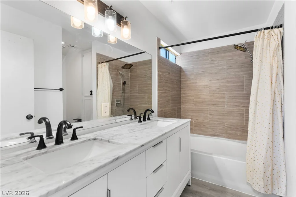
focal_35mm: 17
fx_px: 140
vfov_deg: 70.4
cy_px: 98
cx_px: 148
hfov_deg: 93.3
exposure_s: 1/100
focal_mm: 17
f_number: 8
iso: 400
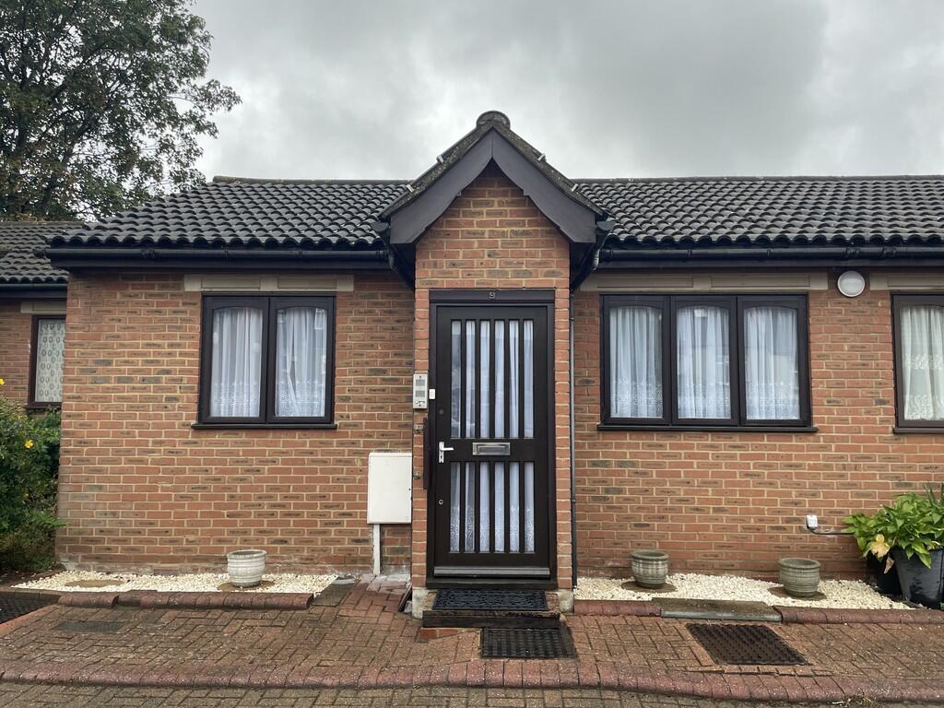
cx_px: 472
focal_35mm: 26
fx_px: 709
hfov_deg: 67.3
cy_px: 354
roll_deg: -0.4
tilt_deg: +4.0
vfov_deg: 53.1
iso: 32
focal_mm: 4.2
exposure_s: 1/352
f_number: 1.6
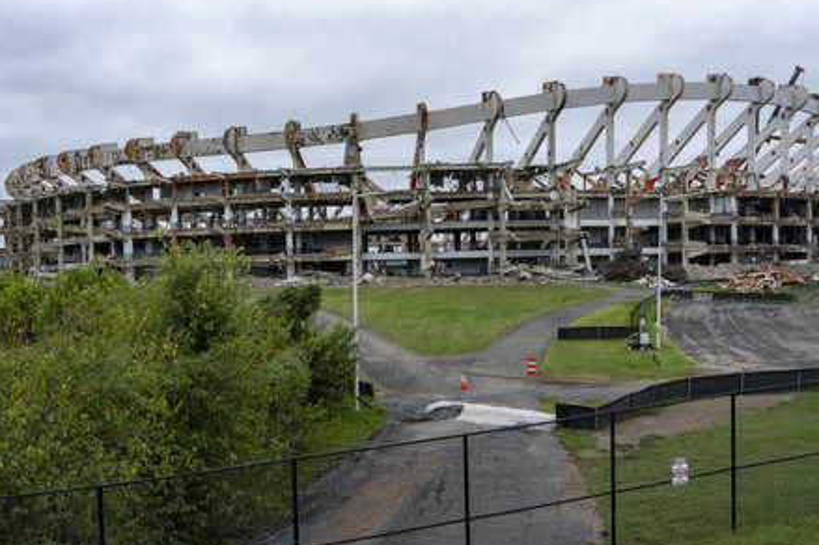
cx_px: 431
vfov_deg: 37.7
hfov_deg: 54.4
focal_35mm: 35
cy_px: 307
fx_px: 796
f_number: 5.6
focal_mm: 30
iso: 400
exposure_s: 1/500
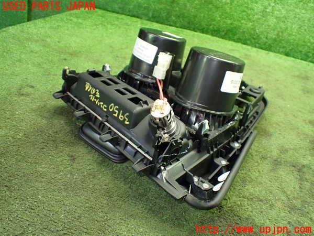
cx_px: 157
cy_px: 118
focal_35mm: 30
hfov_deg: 60.0
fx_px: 272
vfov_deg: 46.8
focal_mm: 5.4
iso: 800
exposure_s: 1/60
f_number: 2.3
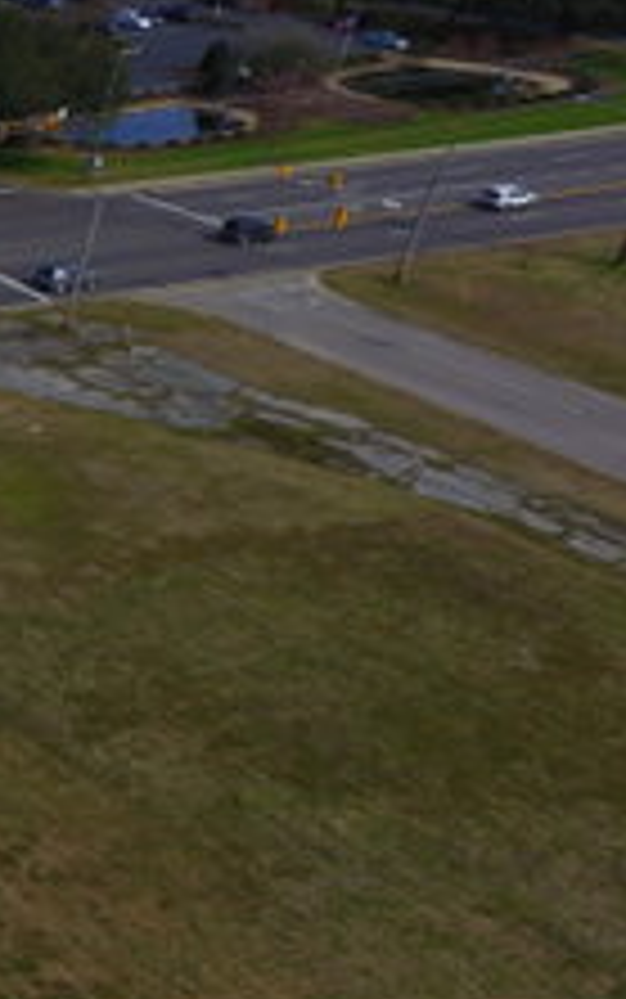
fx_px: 1663
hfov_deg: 14.9
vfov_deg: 33.4
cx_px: -808
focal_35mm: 61
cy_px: 562
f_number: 2.8
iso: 100
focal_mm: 3.61
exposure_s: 1/1859
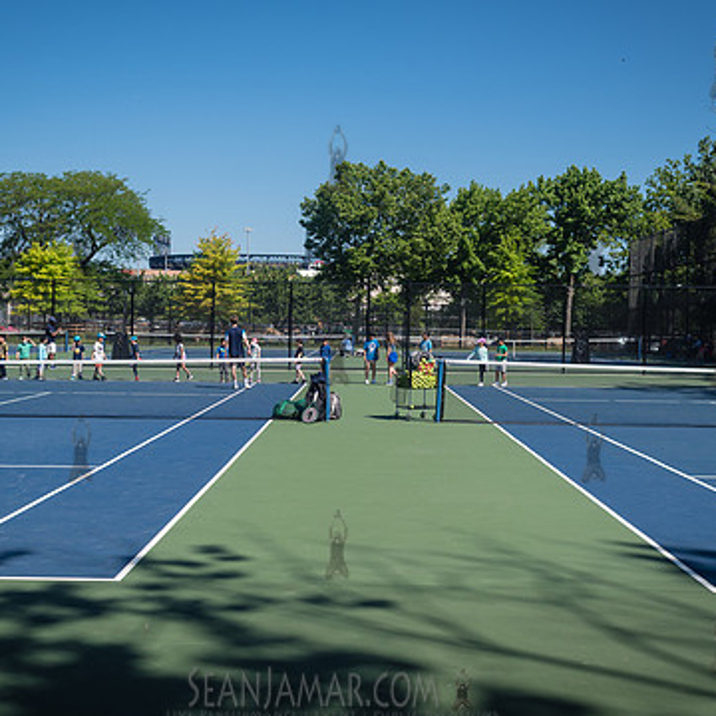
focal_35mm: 48
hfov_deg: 35.3
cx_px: 336
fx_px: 1123
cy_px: 351
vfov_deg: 35.4
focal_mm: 35
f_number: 4
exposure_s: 1/2500
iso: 200
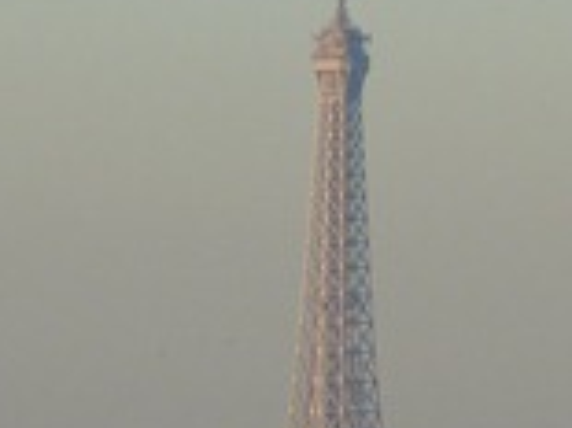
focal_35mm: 1176
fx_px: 19417
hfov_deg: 1.7
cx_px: 458
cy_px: 653
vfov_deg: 1.3
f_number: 4.5
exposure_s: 1/250
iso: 80
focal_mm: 51.1
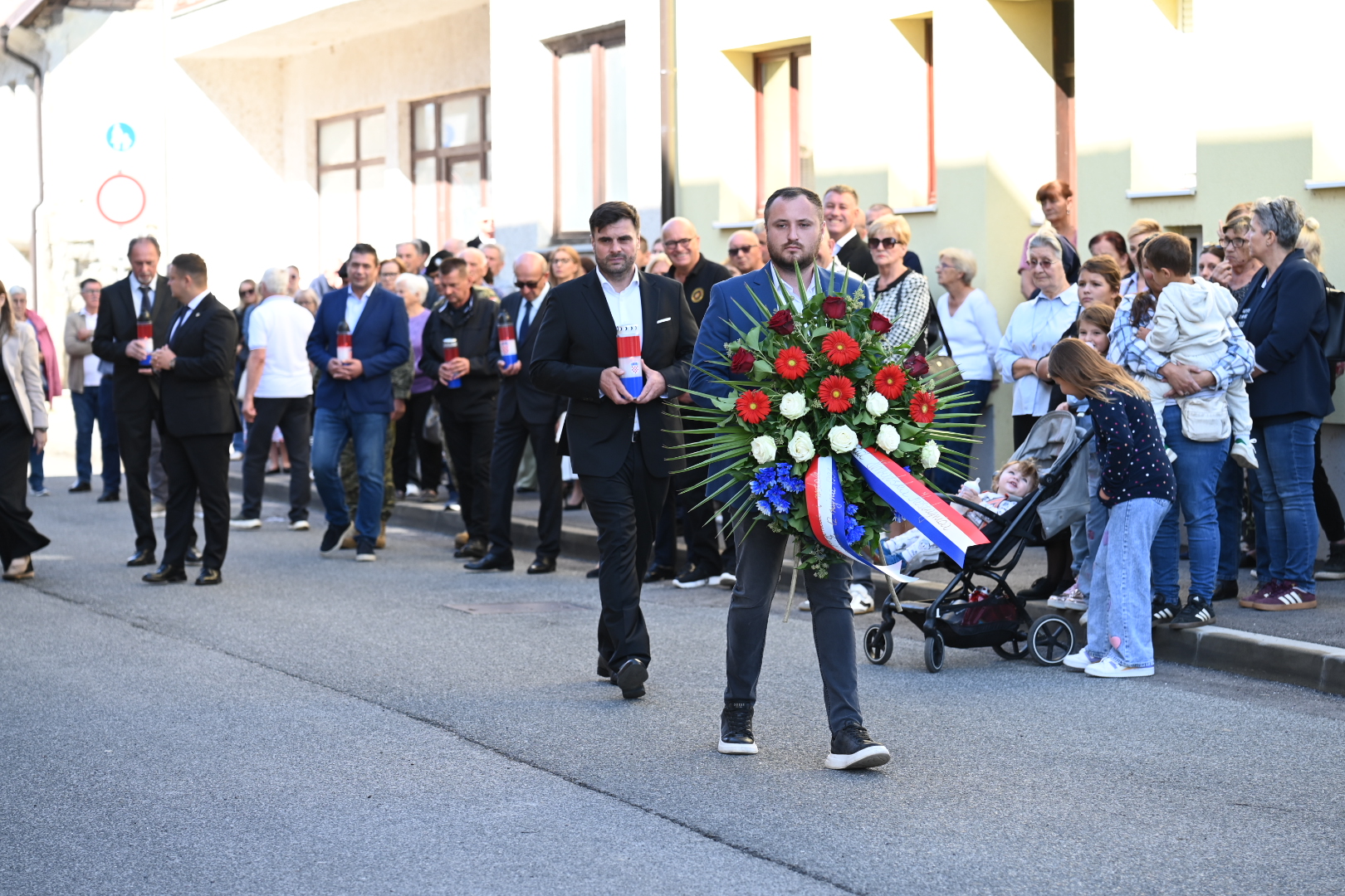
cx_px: 672
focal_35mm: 100
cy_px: 448
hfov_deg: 20.4
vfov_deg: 13.7
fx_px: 3736
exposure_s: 1/320
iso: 250
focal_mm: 100
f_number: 4
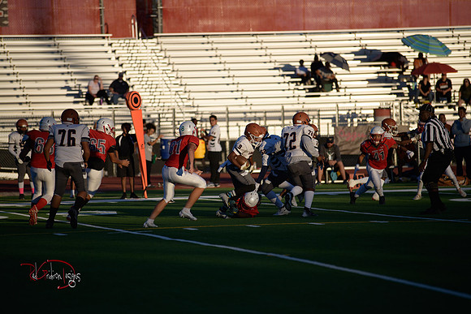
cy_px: 157
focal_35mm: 200
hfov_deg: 10.3
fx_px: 2617
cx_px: 236
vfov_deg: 6.9
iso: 200
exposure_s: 1/5000
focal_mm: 200
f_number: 2.8
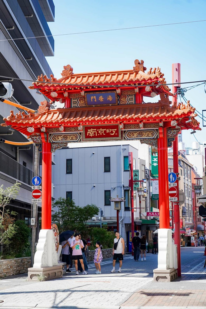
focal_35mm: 59
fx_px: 506
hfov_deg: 23.0
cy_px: 154
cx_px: 103
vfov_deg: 33.9
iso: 100
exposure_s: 1/250
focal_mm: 59
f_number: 4.5
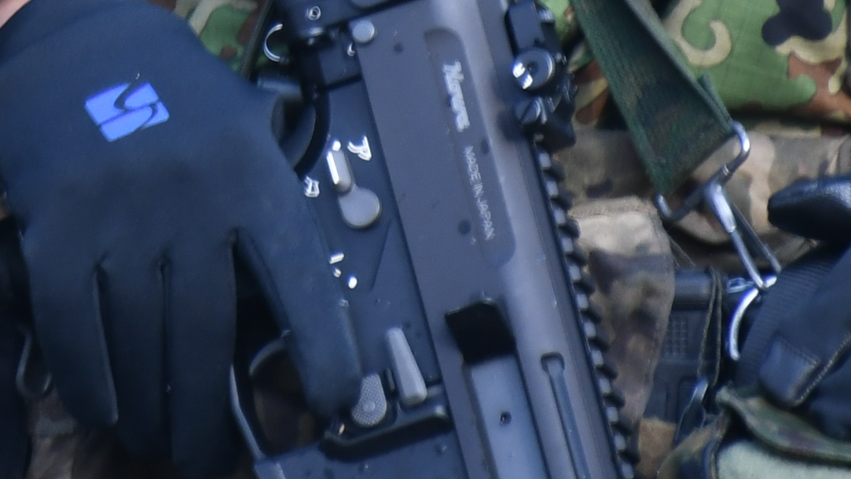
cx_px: -59
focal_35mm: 1818
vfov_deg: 0.7
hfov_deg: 1.2
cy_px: -394
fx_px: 41020
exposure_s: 1/125
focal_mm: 300
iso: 500
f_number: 6.3
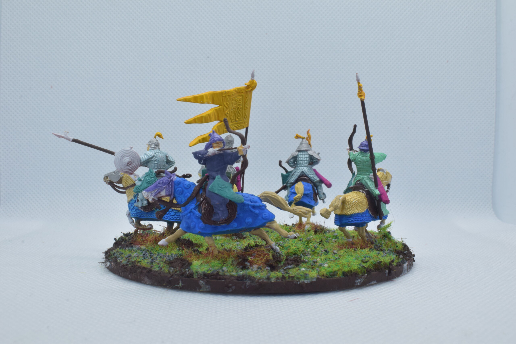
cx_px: 258
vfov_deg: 33.0
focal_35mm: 40
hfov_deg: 47.9
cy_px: 172
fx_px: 580
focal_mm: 27
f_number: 22
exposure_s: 1/60
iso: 800
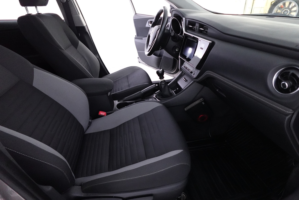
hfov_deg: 84.0
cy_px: 100
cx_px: 150
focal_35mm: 20
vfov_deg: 61.9
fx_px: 166
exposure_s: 1/80
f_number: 2
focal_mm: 7.6
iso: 2500
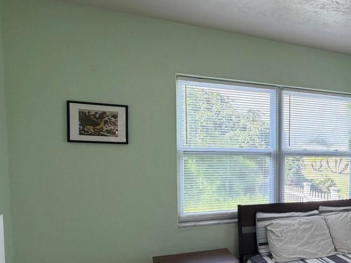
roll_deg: -0.7
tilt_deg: -5.8
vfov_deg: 41.2
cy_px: 177
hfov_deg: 46.7
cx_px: 337
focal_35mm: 34
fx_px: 345
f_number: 2.2
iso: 64
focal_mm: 2.22
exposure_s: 1/120
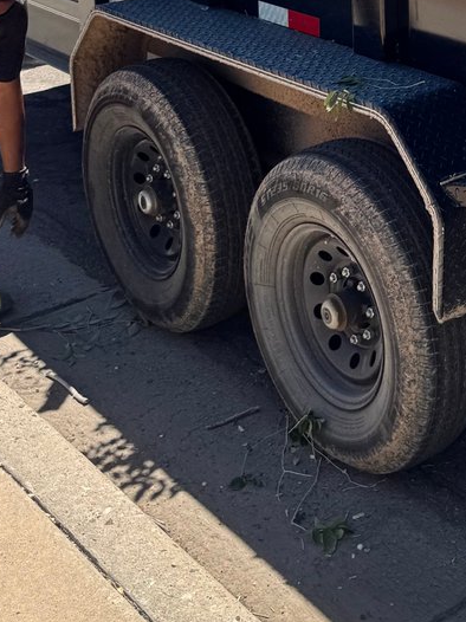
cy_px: -114
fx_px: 1311
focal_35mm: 73
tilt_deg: -7.5
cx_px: 635
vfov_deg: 24.3
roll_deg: -2.0
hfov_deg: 18.5
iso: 80
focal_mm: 6.76
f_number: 1.78
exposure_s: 1/3802
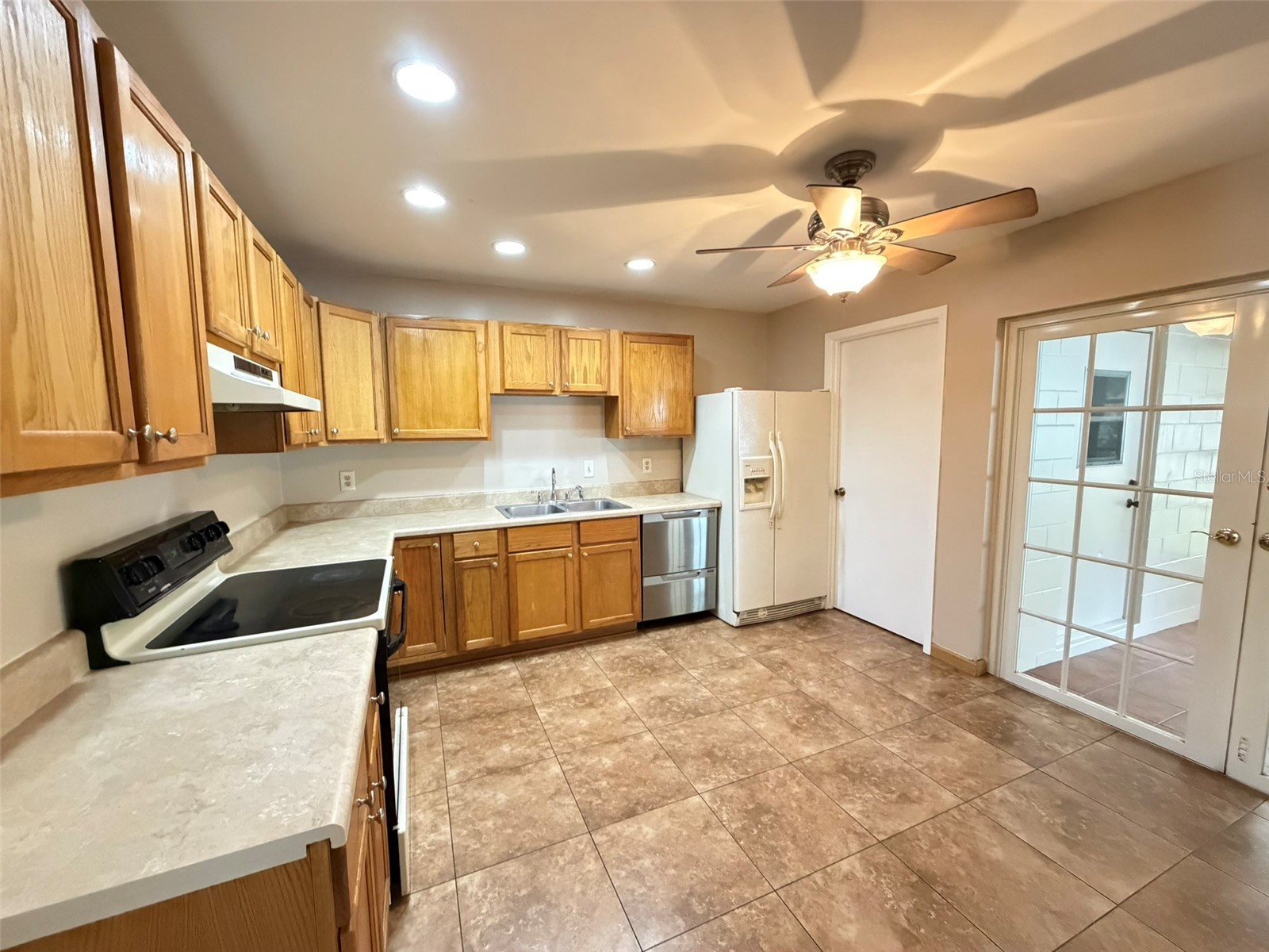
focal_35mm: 14
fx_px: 513
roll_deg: +0.6
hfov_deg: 102.1
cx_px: 634
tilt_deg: -5.9
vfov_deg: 85.7
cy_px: 476
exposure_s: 1/60
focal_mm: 2.22
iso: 1000
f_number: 2.2
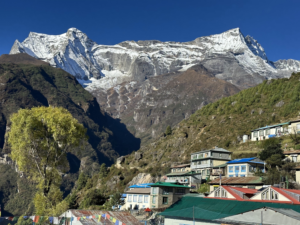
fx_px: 416
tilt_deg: +11.5
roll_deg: -3.3
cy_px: 112
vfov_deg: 30.3
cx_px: 150
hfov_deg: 39.7
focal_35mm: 48
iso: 64
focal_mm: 6.86
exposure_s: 1/3257
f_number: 1.78
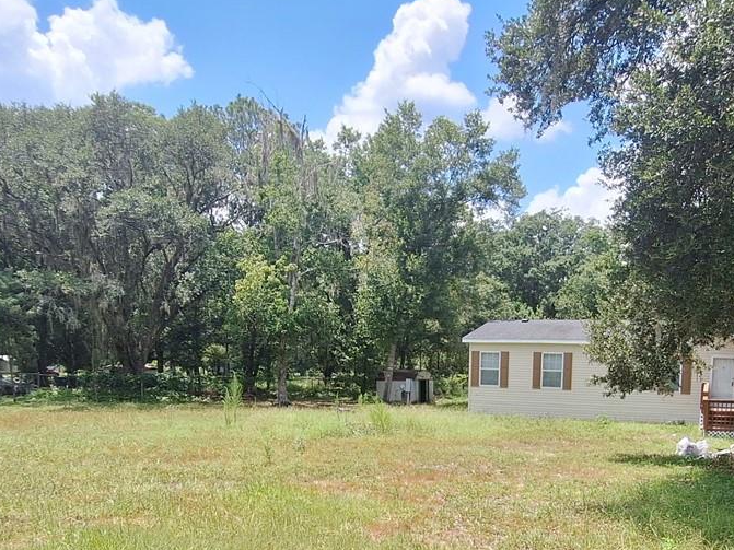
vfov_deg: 42.9
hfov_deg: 57.8
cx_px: 450
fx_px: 657
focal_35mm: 31
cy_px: 456
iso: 40
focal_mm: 1.74
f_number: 2.2
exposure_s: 1/1695
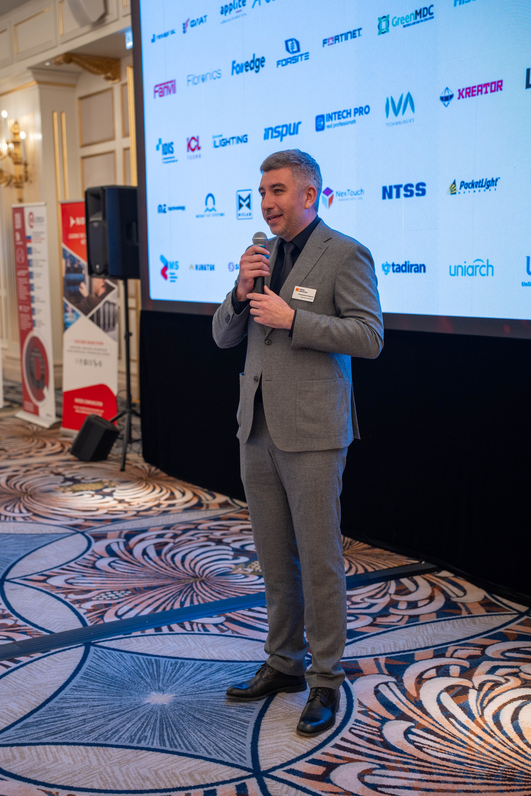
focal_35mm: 49
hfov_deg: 27.5
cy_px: 398
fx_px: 1084
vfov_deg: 40.3
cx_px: 266
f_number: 2.8
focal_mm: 49
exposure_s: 1/200
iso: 400
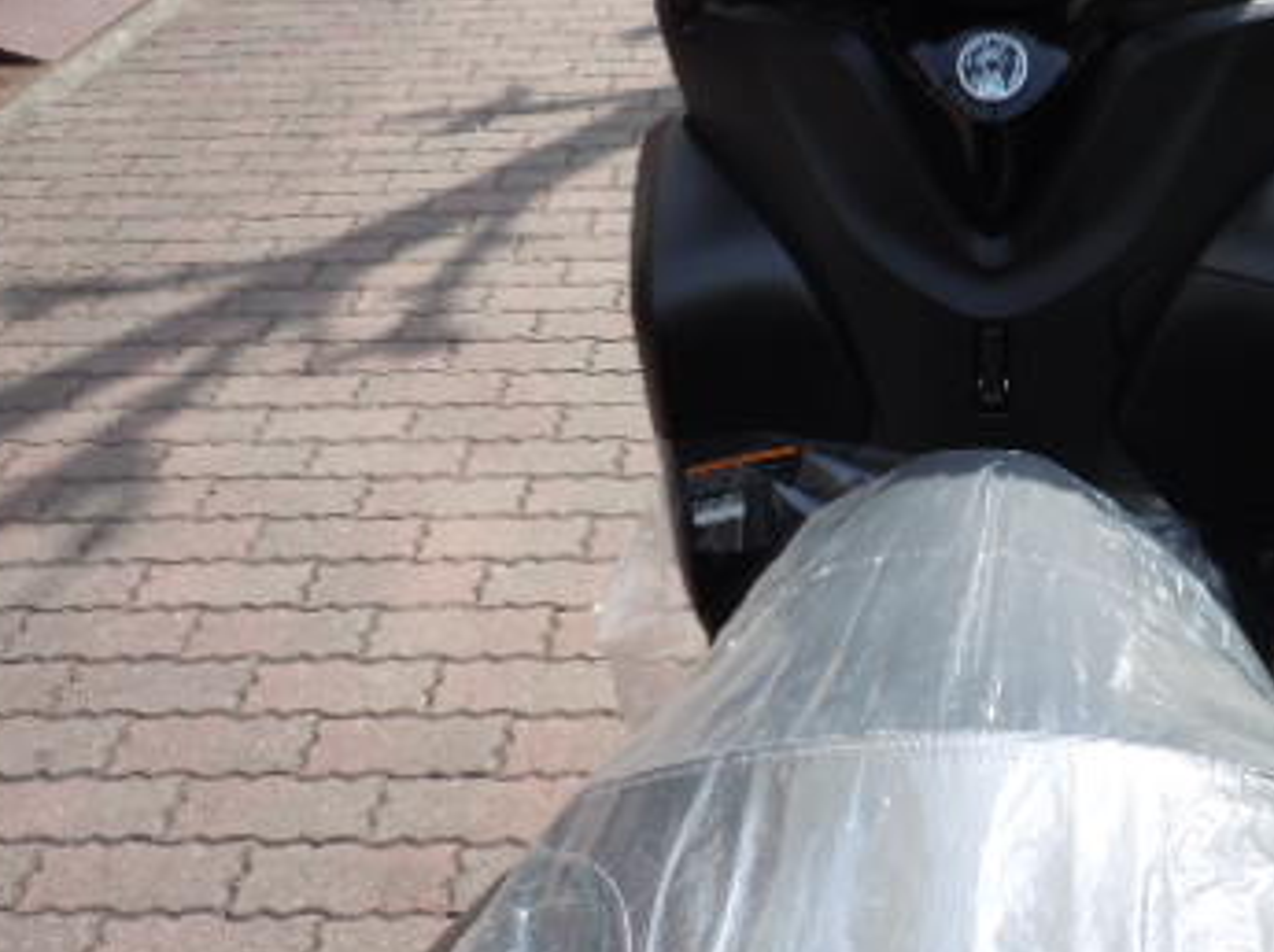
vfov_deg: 27.9
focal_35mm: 52
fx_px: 1912
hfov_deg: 36.0
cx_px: 949
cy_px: 351
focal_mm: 5
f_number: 3.7
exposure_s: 1/400
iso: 100
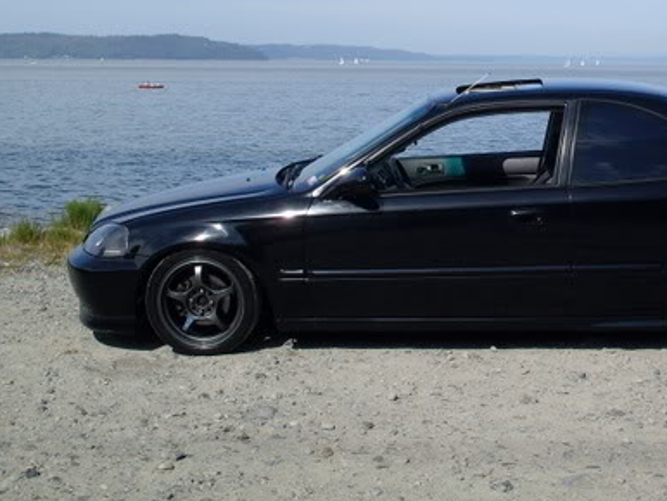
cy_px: 107
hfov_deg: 30.3
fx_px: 1215
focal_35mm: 63
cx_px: 480
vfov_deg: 23.0
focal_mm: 6.3
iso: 80
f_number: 8.4
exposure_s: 1/250
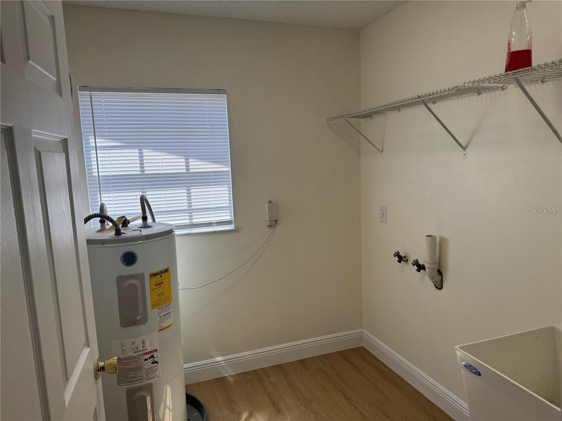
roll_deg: +1.6
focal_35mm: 24
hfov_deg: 71.6
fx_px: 390
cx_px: 281
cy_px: 210
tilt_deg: -8.3
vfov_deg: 56.8
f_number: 1.78
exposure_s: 1/460
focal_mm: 6.76
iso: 80
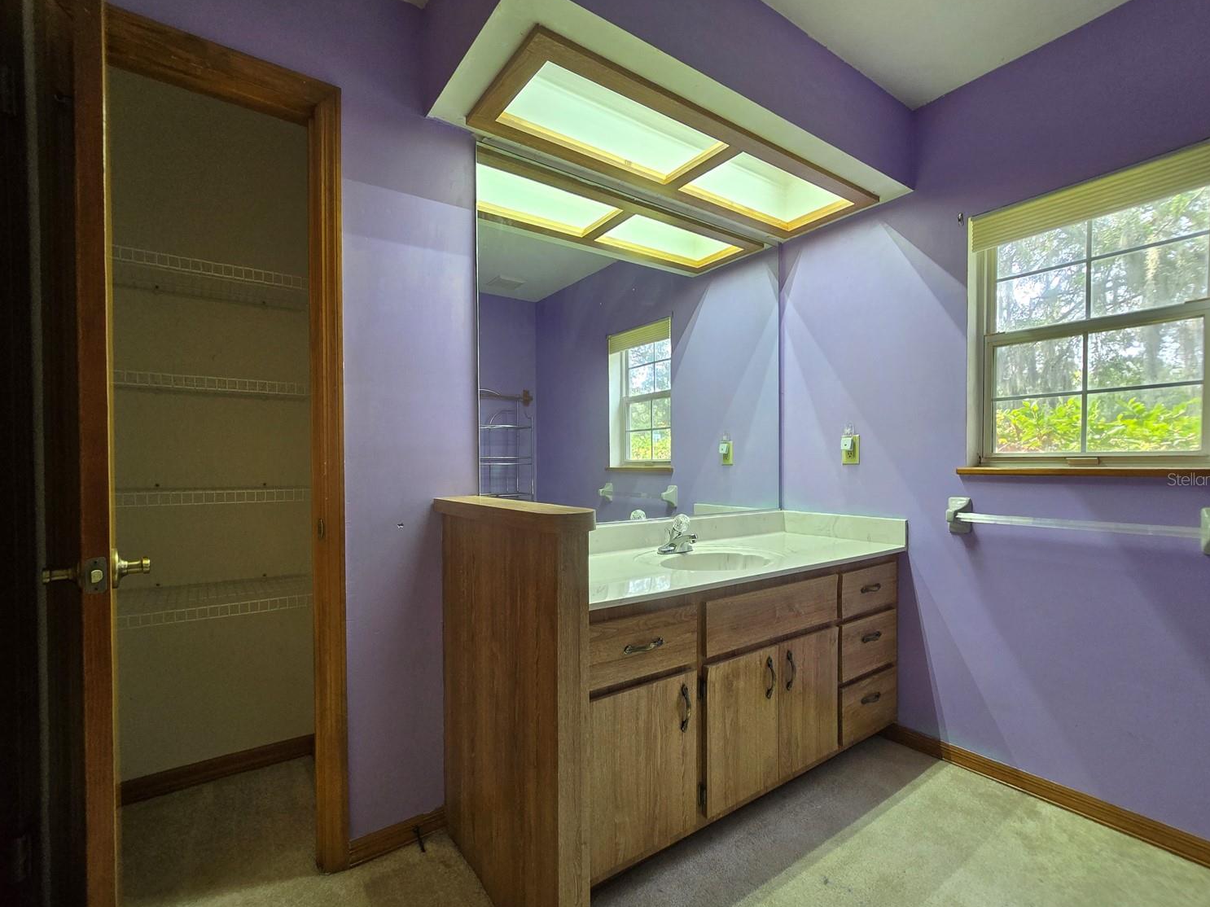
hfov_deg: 102.1
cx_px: 593
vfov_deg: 85.6
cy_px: 479
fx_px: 489
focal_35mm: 14
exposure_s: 1/60
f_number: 2.2
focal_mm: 2.2
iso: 100
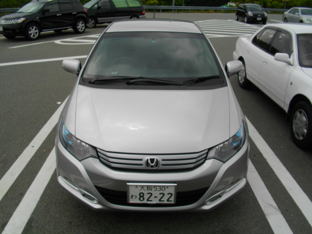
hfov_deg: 56.8
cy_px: 117
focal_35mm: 32
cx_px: 156
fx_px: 288
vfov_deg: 44.2
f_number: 5.5
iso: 100
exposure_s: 1/500
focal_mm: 5.7
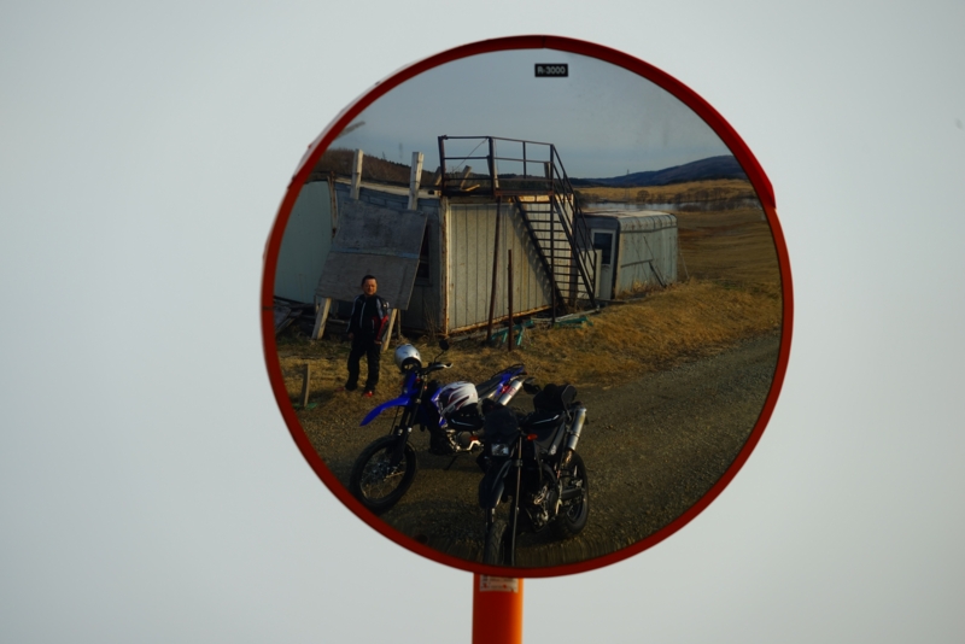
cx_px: 482
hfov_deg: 8.6
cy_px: 322
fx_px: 6435
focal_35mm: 240
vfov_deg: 5.7
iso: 100
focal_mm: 240
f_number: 8
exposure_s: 1/350
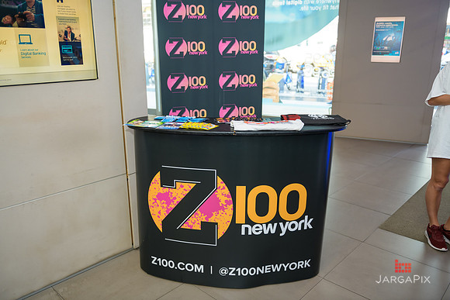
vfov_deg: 45.0
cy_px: 150
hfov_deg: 63.6
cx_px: 225
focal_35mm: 29
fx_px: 363
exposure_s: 1/125
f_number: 3.2
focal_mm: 29
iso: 400
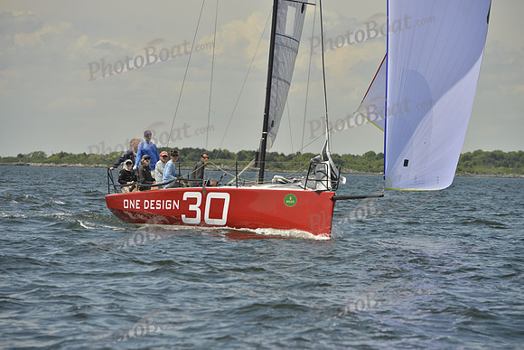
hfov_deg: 10.3
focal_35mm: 200
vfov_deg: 6.9
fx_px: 2912
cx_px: 262
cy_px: 175
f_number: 9
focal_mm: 200
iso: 280
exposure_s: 1/1600
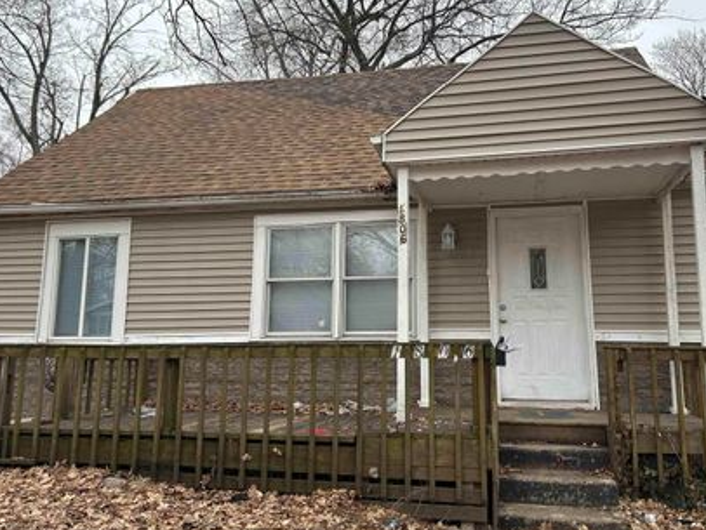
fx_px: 653
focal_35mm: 32
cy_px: 237
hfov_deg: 56.8
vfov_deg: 44.1
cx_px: 369
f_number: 1.5
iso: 50
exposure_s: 1/853
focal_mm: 5.7
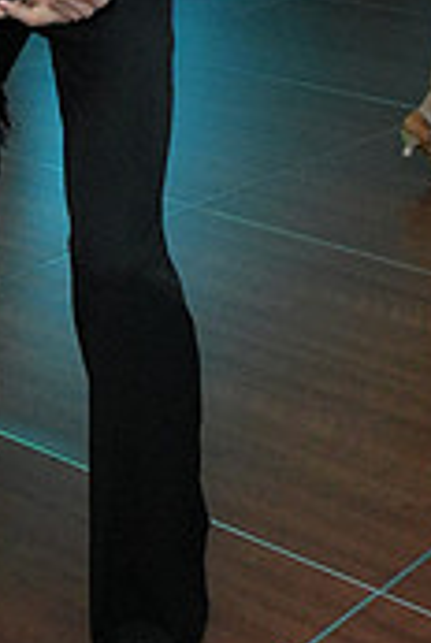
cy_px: -134
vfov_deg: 19.7
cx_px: 9
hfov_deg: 14.0
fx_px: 1735
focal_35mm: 97
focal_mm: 29
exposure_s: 1/200
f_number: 4.5
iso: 3200
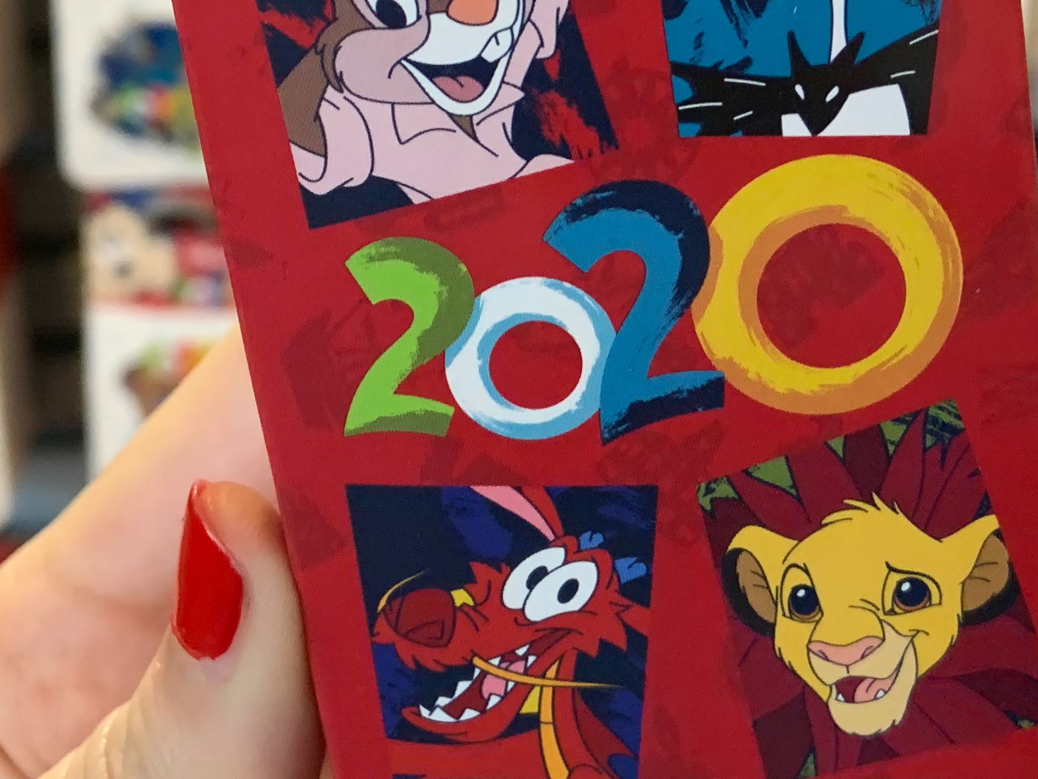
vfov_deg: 23.9
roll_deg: +1.6
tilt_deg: -13.4
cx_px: 556
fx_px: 1829
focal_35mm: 61
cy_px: 233
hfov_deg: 31.7
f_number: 1.8
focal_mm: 4.25
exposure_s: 1/60
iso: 250
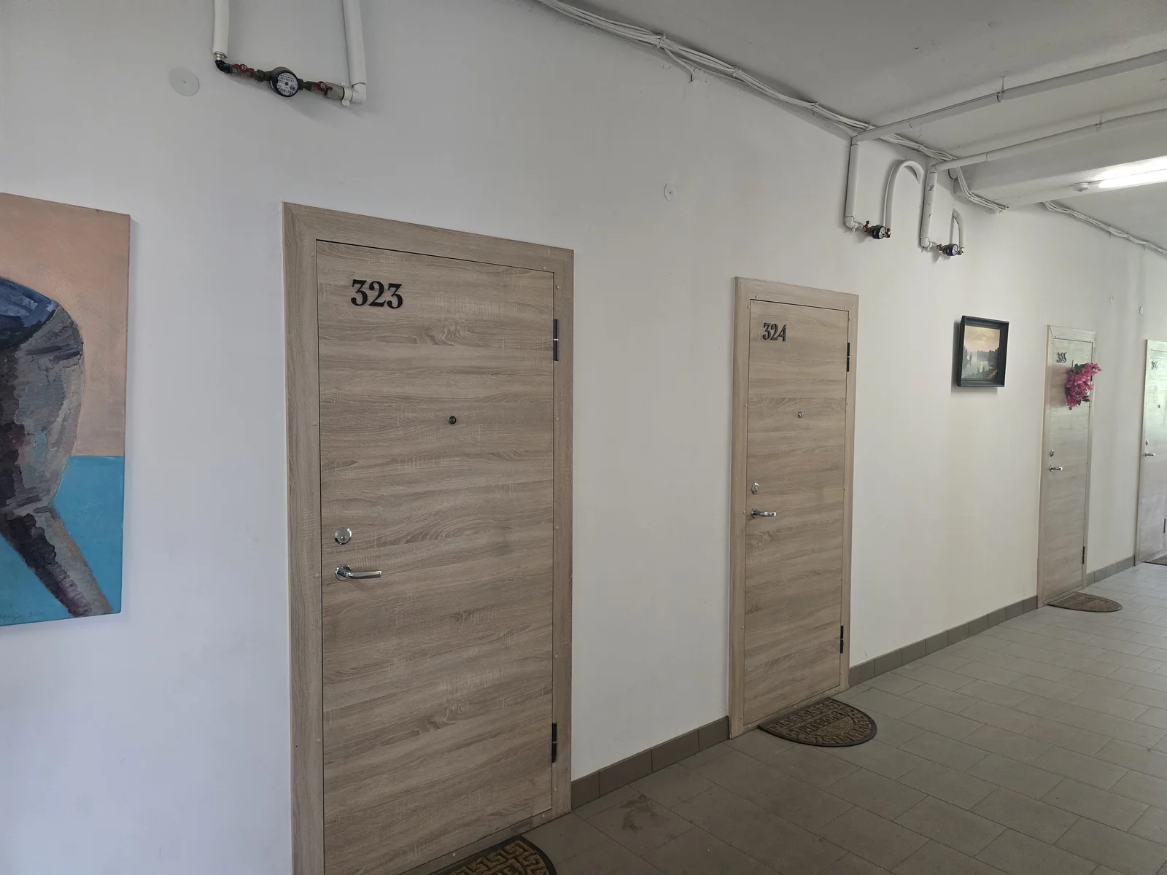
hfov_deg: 73.9
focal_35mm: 23
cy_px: 438
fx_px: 775
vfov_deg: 58.9
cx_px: 584
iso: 800
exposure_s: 1/120
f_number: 1.7
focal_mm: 6.3
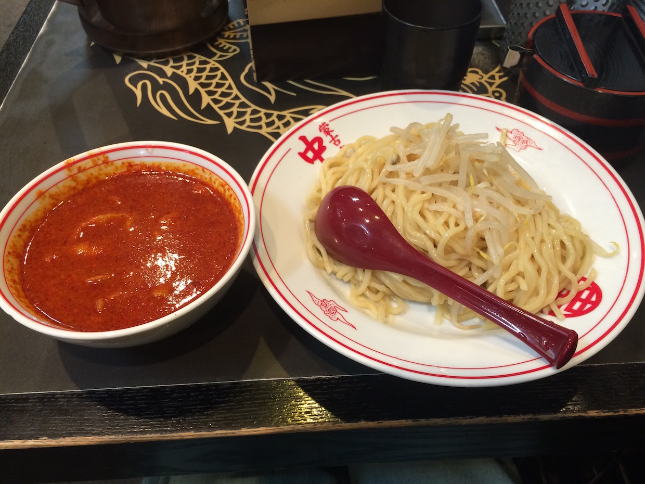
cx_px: 322
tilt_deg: -51.4
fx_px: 540
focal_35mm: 29
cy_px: 242
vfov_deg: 48.2
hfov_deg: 61.7
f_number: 2.2
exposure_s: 1/33
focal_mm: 4.15
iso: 160
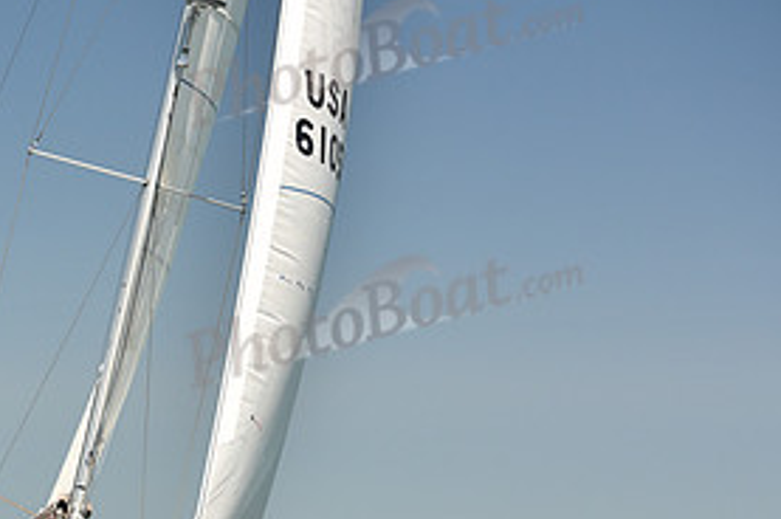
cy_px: 501
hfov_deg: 11.9
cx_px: 42
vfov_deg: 7.9
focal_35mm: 172
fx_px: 3727
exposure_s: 1/800
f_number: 4
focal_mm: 82
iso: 250
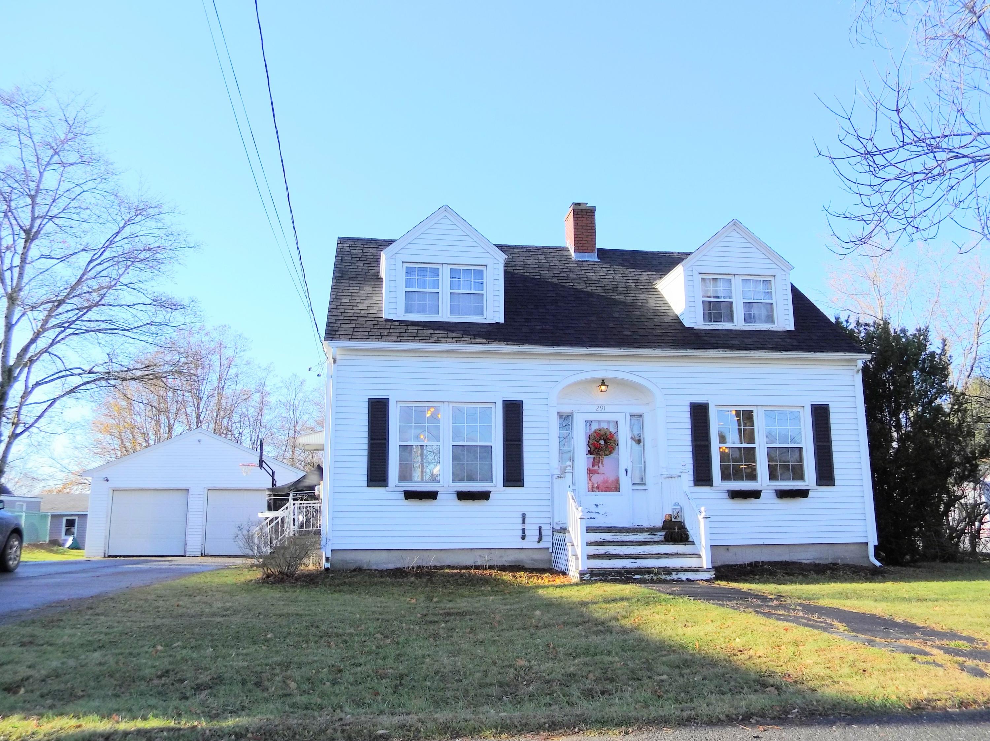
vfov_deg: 46.7
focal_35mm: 30
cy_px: 370
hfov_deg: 60.0
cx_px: 495
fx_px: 857
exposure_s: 1/500
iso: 100
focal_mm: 5.4
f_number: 3.7
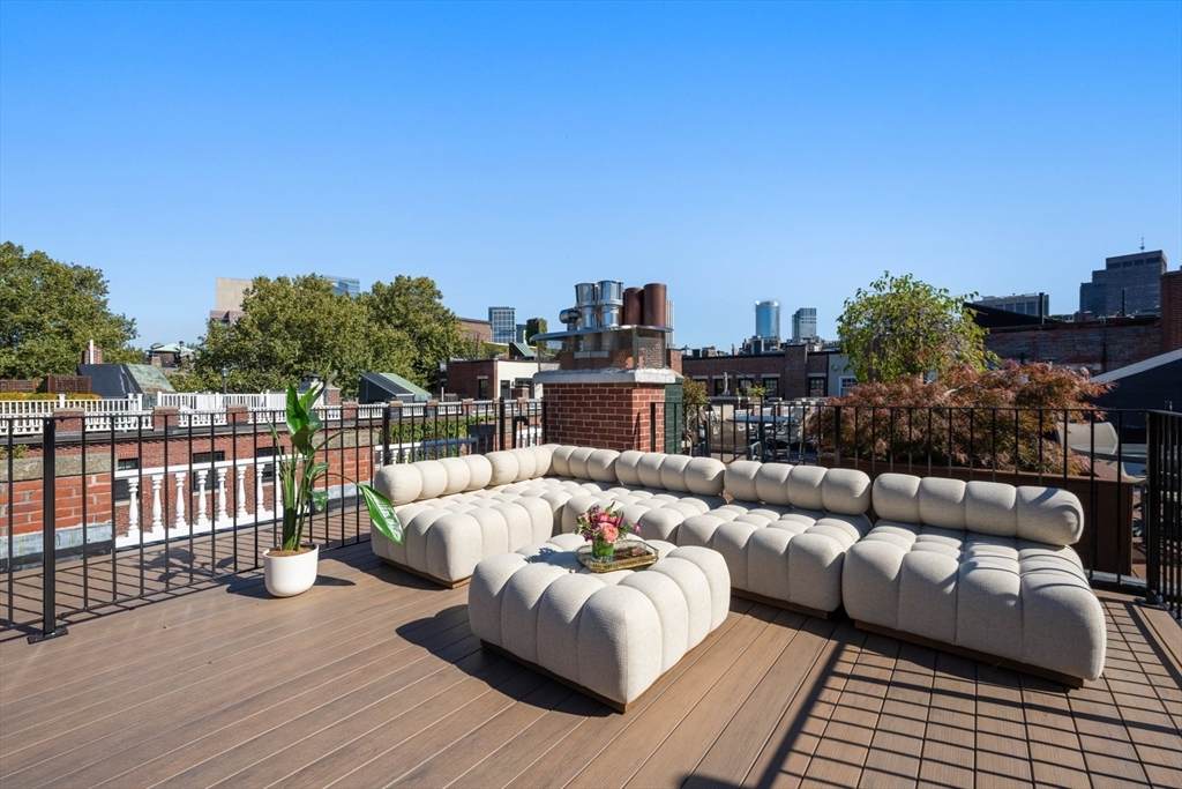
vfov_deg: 77.3
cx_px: 591
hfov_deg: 100.4
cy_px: 394
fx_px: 493
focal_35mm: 15
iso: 500
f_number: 9
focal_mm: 15
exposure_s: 1/1000
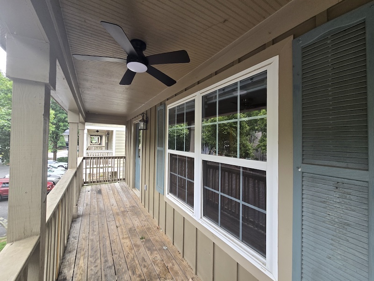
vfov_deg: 89.9
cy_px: 140
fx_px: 140
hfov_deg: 106.2
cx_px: 187
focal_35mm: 13
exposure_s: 1/120
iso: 64
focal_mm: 2.2
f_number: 2.2
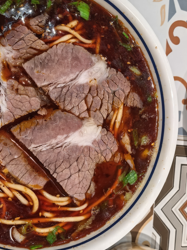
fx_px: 331
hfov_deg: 31.1
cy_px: 146
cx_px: 53
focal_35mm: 46
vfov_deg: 41.1
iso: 500
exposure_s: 1/33.3
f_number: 4
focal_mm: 6.98
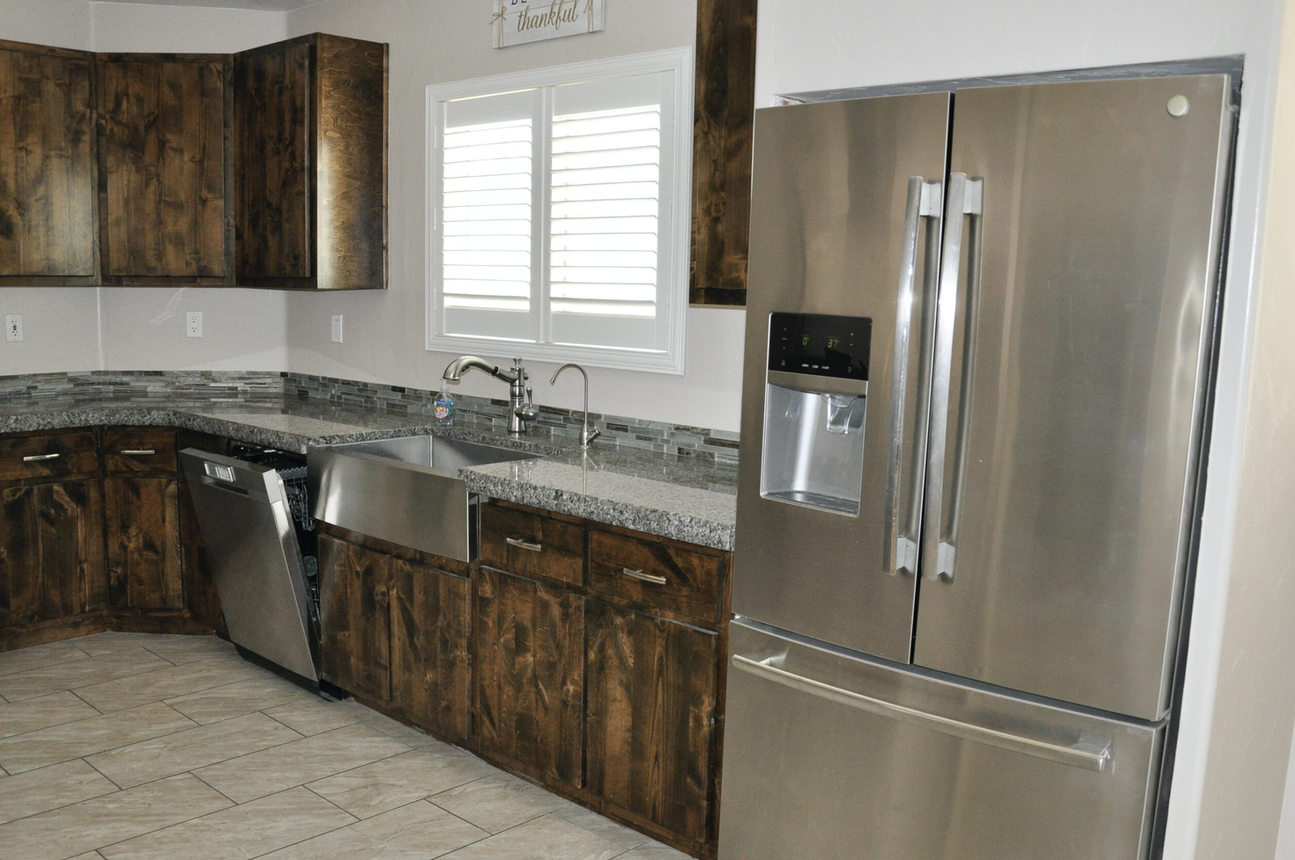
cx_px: 630
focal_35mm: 32
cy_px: 474
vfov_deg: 41.0
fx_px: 1150
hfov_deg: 58.8
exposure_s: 1/60
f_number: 3.5
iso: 800
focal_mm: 18
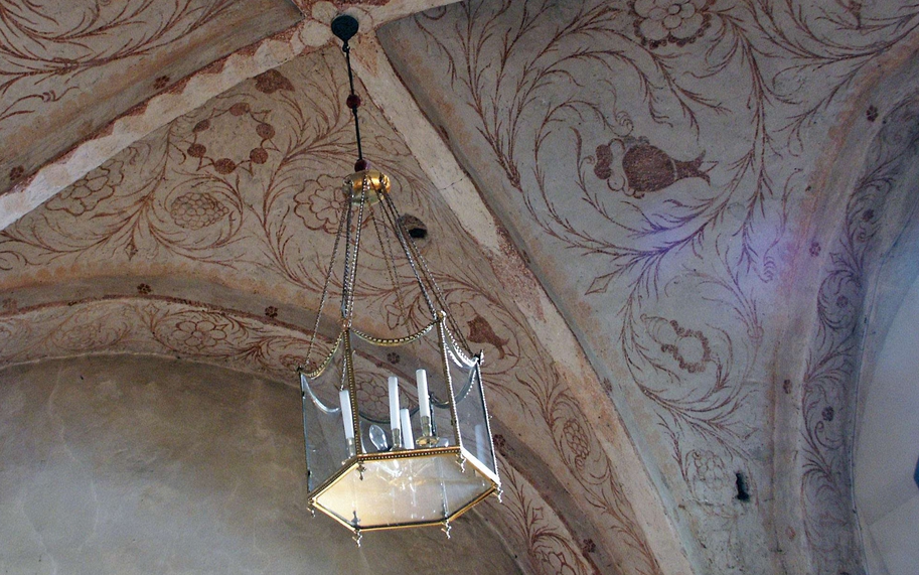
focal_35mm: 39
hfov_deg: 49.9
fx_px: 977
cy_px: 177
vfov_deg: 32.4
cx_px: 344
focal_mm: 7.27
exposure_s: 1/2
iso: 200
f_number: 2.8
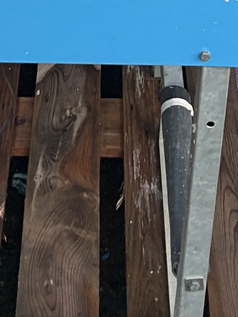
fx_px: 998
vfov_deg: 15.4
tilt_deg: -22.9
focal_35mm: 109
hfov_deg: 13.6
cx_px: 127
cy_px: -262
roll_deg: -2.1
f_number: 1.8
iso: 16
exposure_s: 1/122
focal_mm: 3
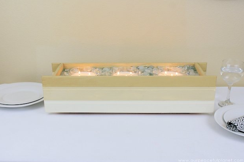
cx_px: 124
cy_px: 82
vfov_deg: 29.2
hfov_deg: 42.8
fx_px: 312
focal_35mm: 46
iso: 400
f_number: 5
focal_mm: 30
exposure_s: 1/40
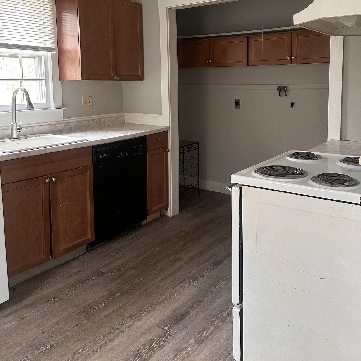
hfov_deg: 51.0
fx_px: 378
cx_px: 204
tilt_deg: -3.9
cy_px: 109
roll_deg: -0.7
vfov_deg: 49.8
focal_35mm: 32
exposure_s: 1/60
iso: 400
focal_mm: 6.86
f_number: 1.78
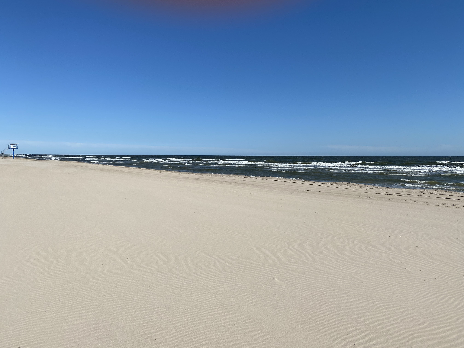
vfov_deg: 53.1
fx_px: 349
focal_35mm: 26
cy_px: 174
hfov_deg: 67.3
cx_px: 232
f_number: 1.8
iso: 32
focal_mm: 4.25
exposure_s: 1/6098
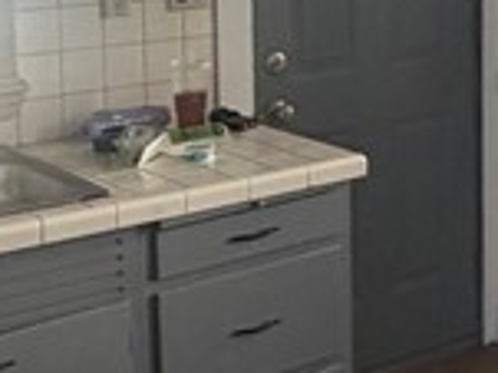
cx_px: 643
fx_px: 1366
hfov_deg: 19.2
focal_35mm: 95
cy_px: 3
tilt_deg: -7.1
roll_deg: -1.5
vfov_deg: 15.3
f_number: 2.2
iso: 200
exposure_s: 1/121
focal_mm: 2.22
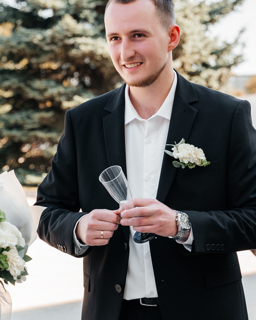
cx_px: 175
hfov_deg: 15.5
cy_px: 171
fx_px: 938
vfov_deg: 19.4
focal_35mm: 99
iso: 250
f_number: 3.5
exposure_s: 1/500
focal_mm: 52
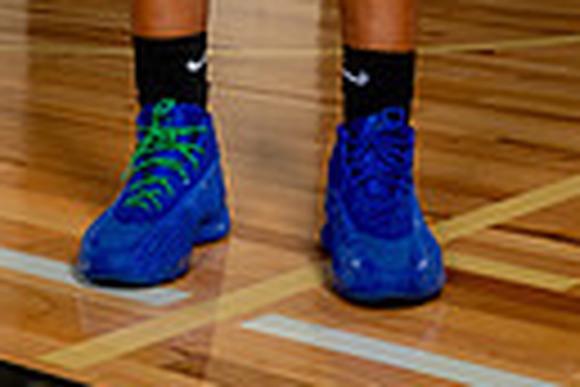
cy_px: -598
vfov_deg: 9.1
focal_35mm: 133
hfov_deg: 15.4
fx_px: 2143
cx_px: 306
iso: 250
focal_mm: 38
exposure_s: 1/500
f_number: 8
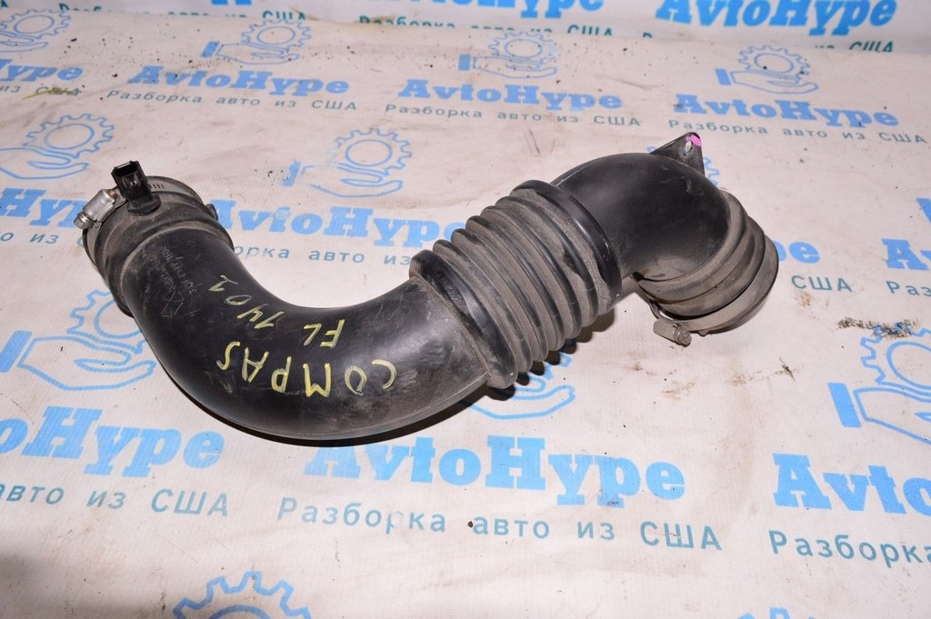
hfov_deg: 67.4
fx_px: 698
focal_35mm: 27
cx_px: 466
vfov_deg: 47.9
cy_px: 310
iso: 1600
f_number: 8
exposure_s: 1/125
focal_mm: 18
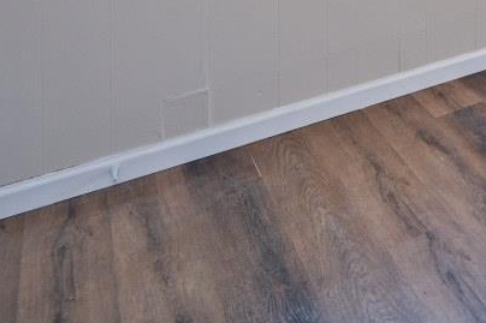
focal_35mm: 52
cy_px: -252
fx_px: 702
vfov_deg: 19.6
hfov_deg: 26.9
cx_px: 731
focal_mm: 14
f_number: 4
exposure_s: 1/60
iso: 320
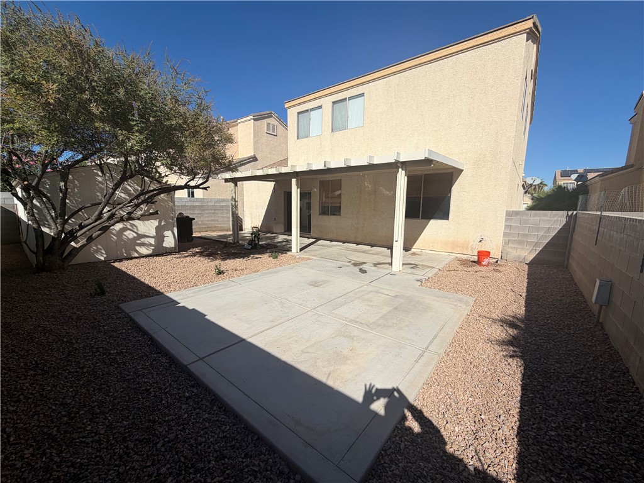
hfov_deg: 102.1
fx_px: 260
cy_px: 242
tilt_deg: -7.8
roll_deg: -0.6
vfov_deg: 85.7
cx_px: 322
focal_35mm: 14
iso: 20
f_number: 2.2
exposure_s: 1/1534
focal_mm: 2.22
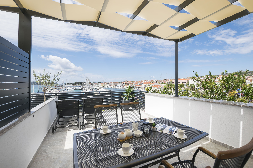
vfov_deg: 77.3
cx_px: 126
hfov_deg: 100.4
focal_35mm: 15
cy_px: 84
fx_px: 105
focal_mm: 10
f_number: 8
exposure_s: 1/250
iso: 100
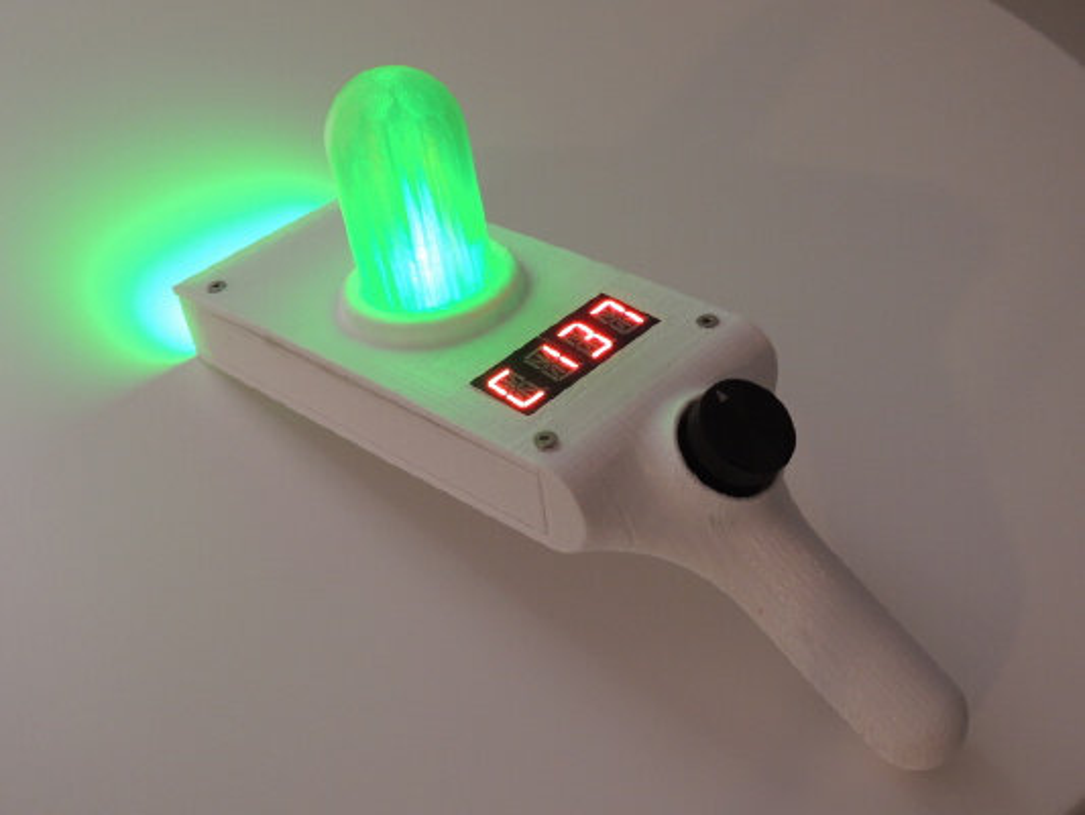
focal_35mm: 43
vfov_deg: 33.6
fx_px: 1348
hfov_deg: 43.8
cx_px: 542
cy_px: 408
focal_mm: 7.6
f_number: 3.4
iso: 400
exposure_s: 1/15
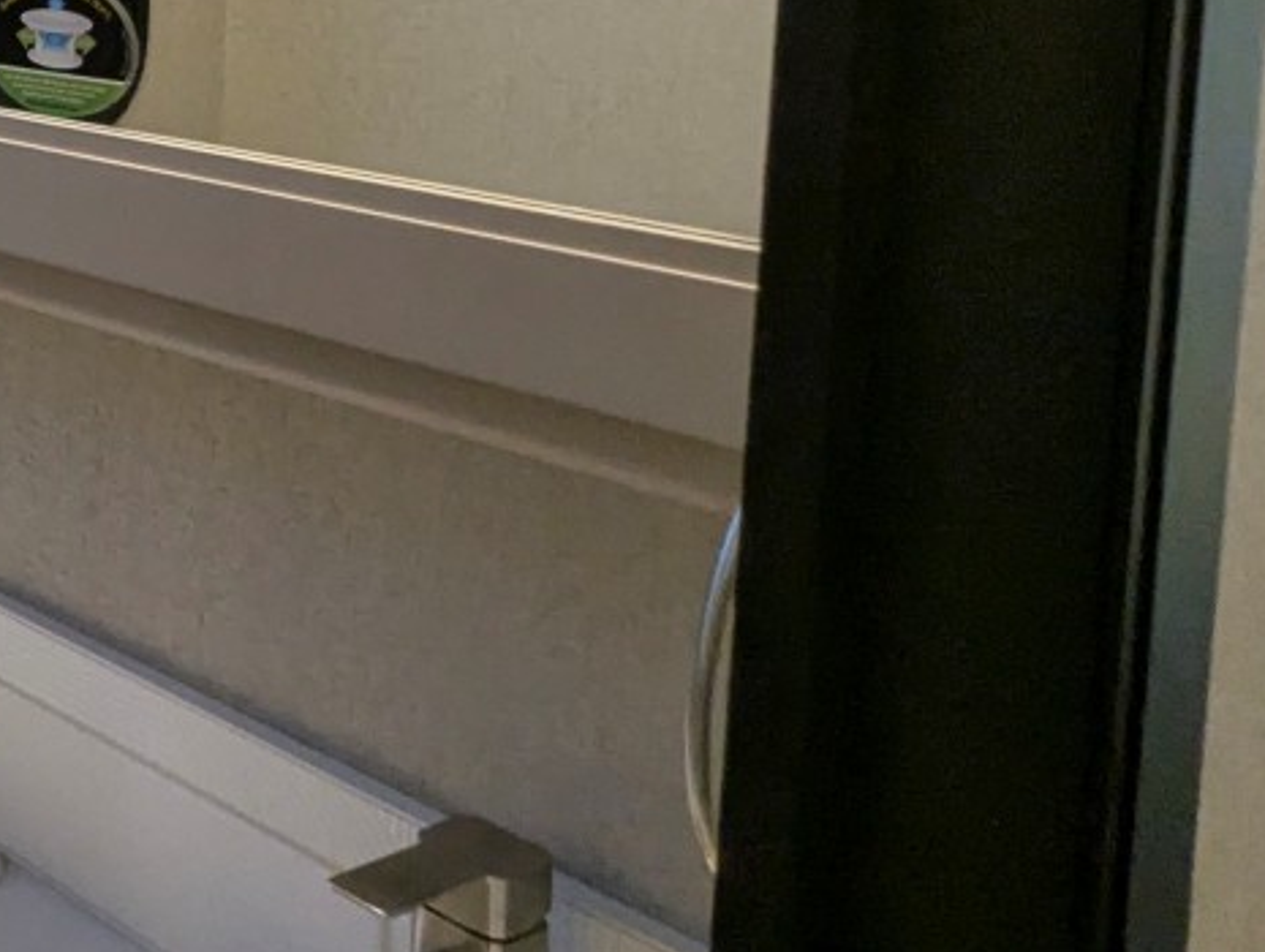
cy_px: -24
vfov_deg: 28.3
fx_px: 1756
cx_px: -619
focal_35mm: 48
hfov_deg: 27.6
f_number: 2.2
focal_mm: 2.35
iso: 155
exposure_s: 1/164
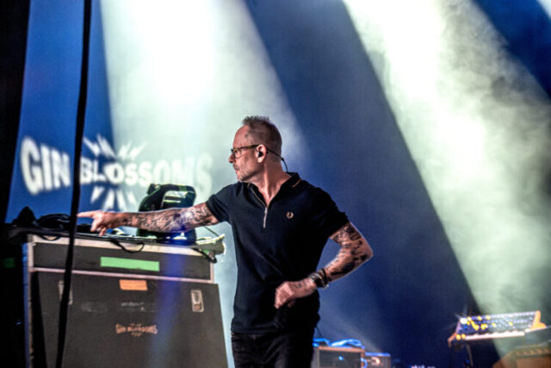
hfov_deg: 11.4
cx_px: 276
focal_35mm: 180
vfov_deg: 7.6
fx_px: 2755
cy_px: 184
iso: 4000
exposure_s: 1/25
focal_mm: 180
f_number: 7.6
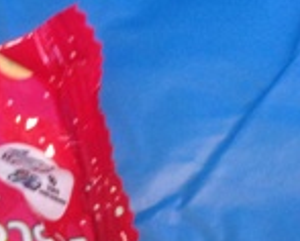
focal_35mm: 98
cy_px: 261
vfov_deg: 15.3
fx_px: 871
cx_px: -122
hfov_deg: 17.9
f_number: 2.4
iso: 160
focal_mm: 4.12
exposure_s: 1/20
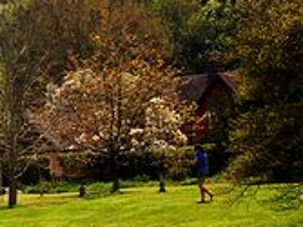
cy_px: 38
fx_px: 1312
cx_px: -97
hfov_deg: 12.7
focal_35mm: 150
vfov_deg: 9.8
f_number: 9
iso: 200
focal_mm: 34
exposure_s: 1/320
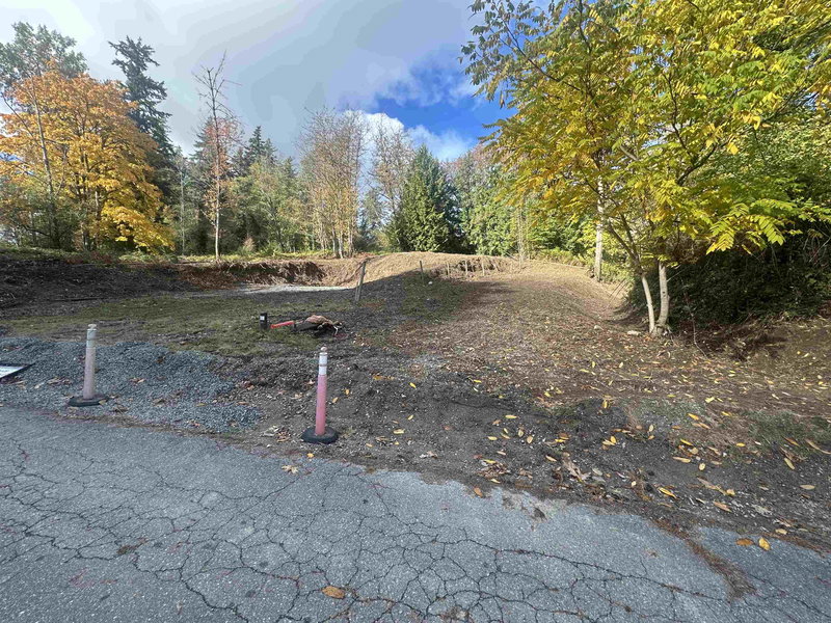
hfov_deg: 102.1
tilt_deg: -2.5
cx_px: 416
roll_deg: -1.2
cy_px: 312
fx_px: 336
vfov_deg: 85.7
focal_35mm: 14
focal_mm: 2.22
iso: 40
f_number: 2.2
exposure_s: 1/424
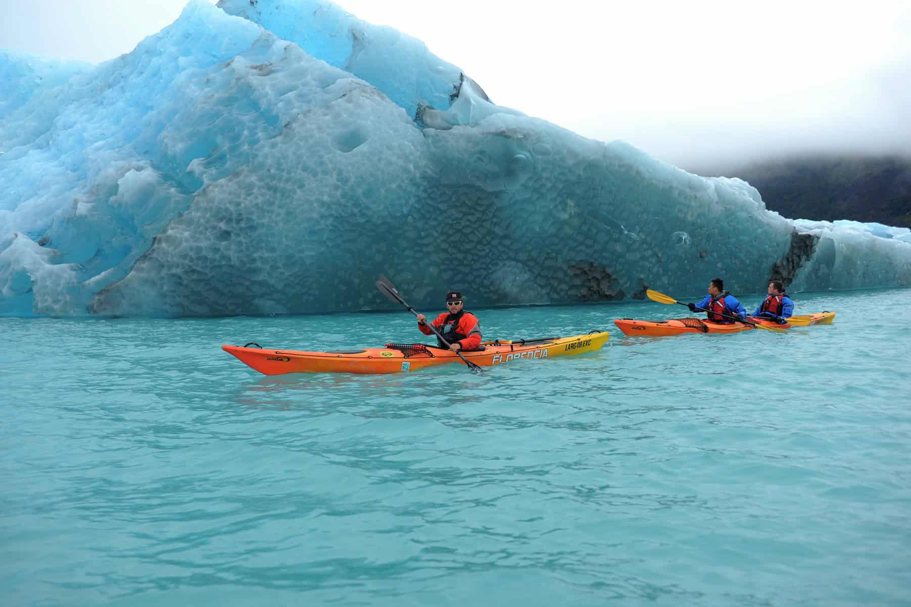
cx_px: 456
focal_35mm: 40
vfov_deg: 33.4
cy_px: 304
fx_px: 1012
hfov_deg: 48.5
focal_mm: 40
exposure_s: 1/250
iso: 100
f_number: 4
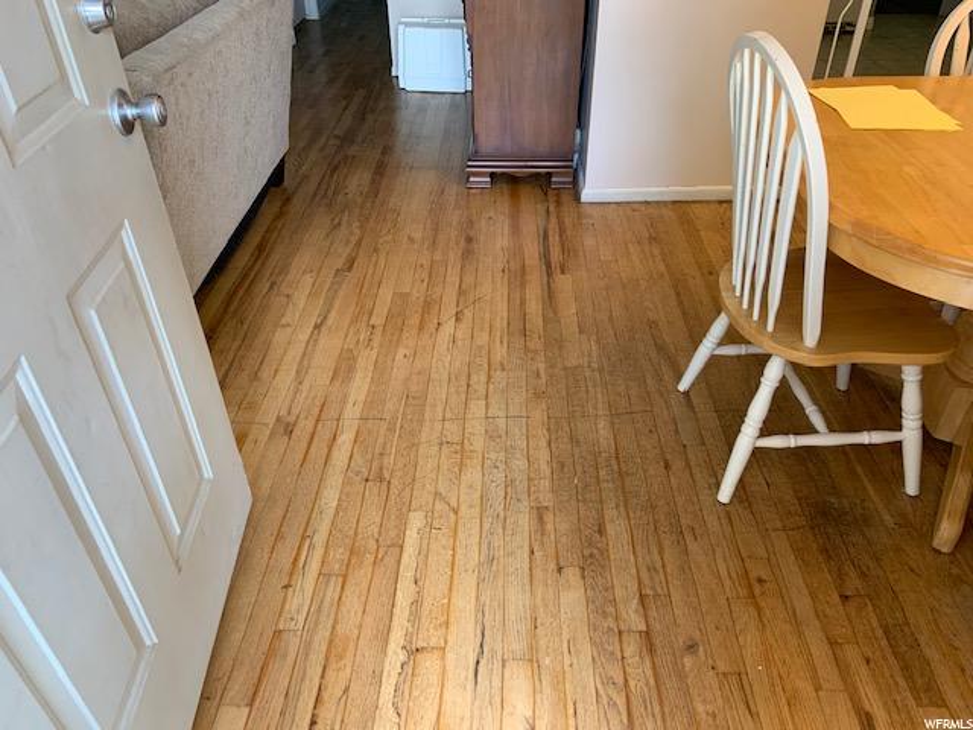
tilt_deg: -36.8
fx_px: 731
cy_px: 365
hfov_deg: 67.3
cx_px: 486
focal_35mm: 26
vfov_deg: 53.1
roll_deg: +1.0
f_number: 1.8
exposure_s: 1/60
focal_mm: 4.25
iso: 100
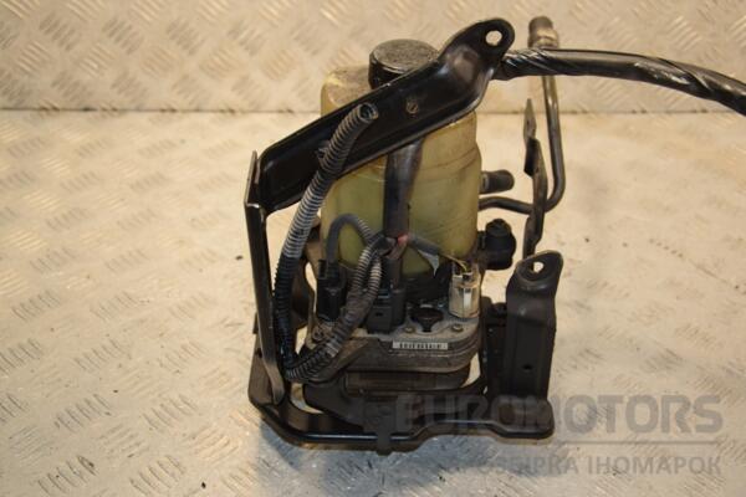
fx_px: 1243
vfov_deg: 22.6
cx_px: 373
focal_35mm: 60
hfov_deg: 33.4
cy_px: 248
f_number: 5.6
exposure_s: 1/200
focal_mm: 40
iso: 800
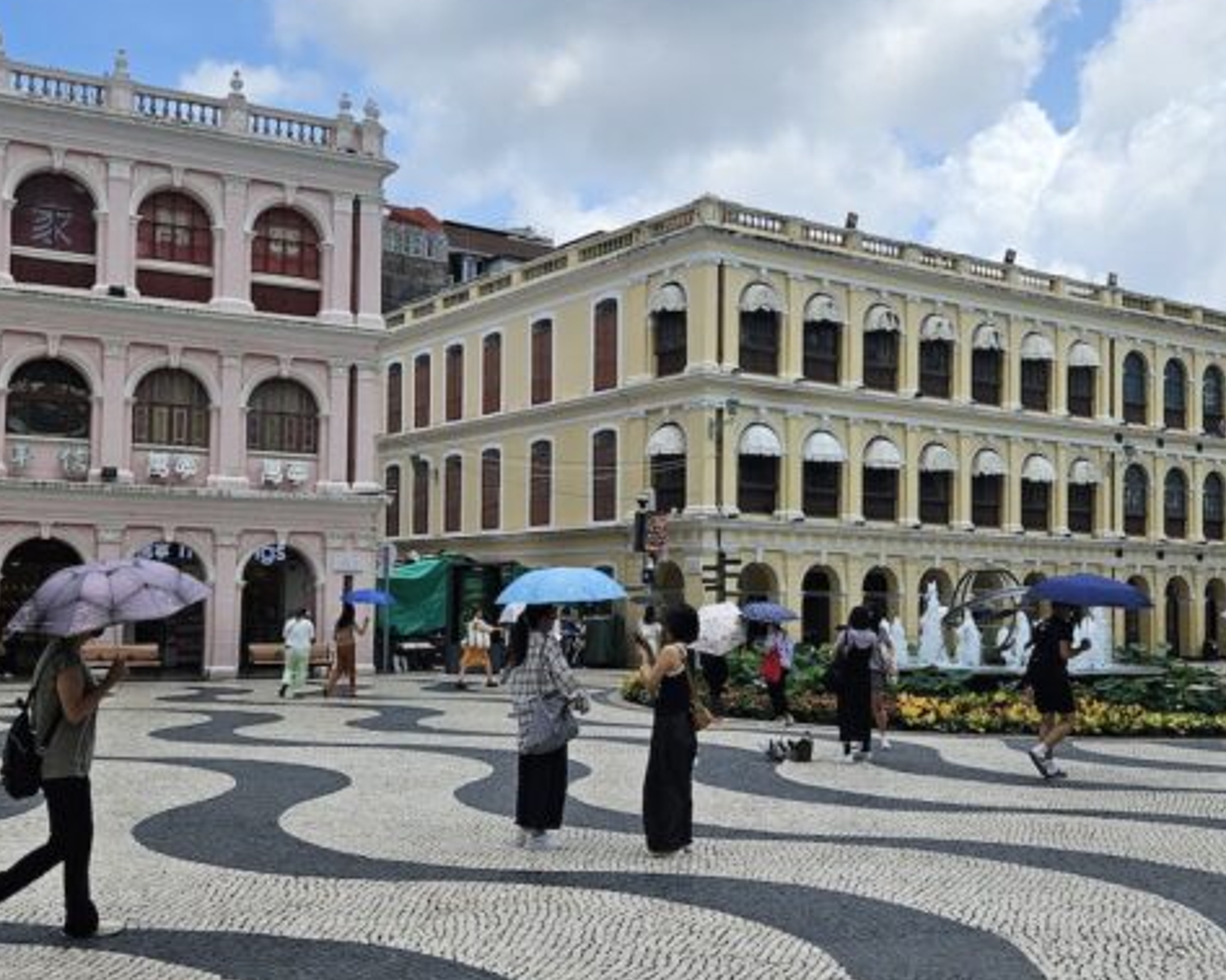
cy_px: 531
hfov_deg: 47.9
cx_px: 648
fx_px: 1378
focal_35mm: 38
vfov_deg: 39.1
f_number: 1.8
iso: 25
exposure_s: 1/2737
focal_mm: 5.4
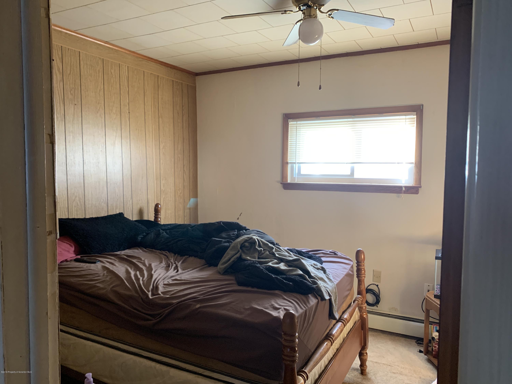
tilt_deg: -3.0
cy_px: 192
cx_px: 256
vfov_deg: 53.1
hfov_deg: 67.3
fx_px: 385
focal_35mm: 26
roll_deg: -0.2
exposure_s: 1/60
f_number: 1.8
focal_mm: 4.25
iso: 200
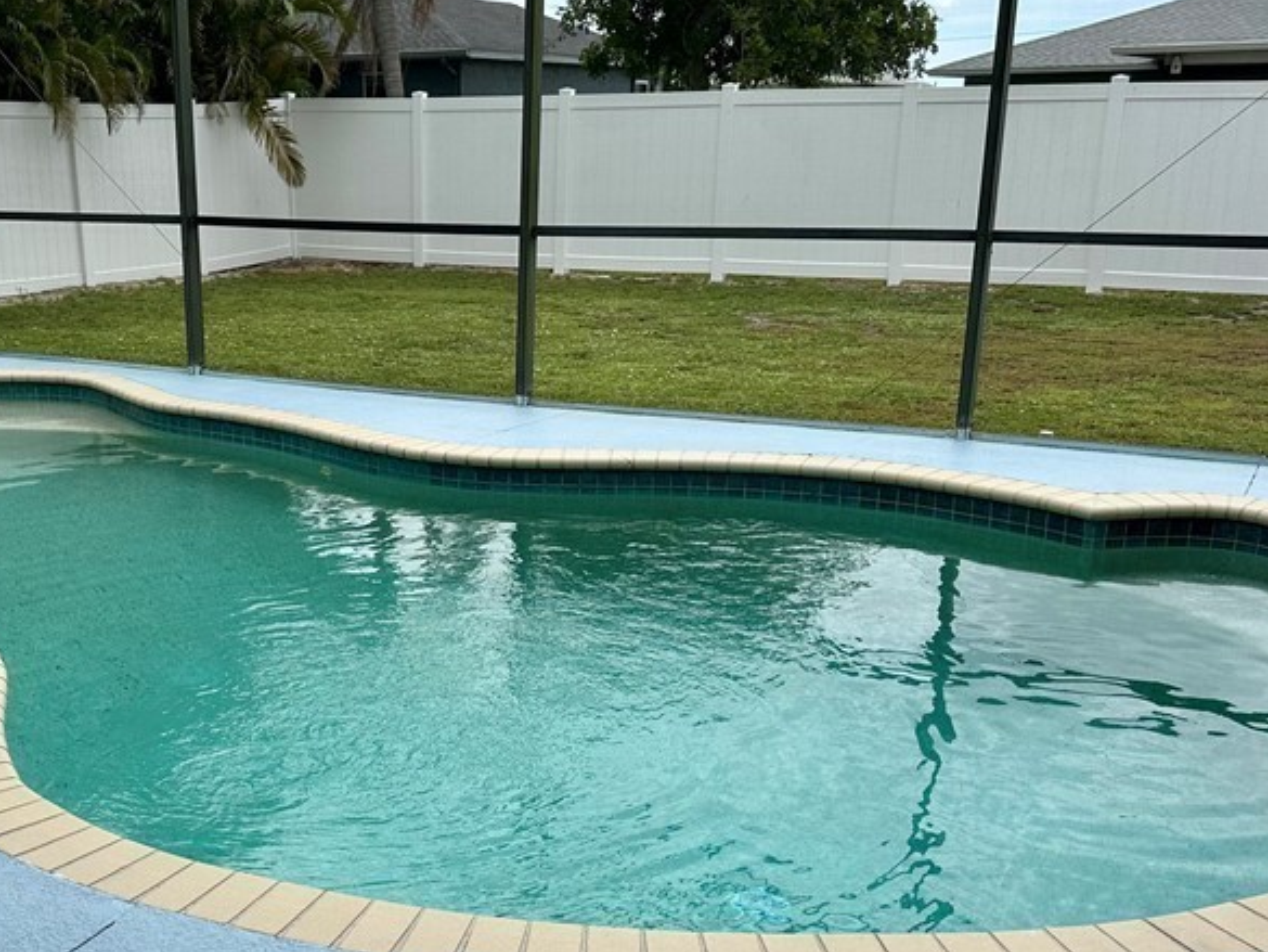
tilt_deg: -17.1
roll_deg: +1.1
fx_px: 1539
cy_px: 625
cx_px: 388
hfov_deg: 43.9
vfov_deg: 34.1
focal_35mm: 42
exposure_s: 1/2203
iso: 80
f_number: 1.78
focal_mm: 6.86
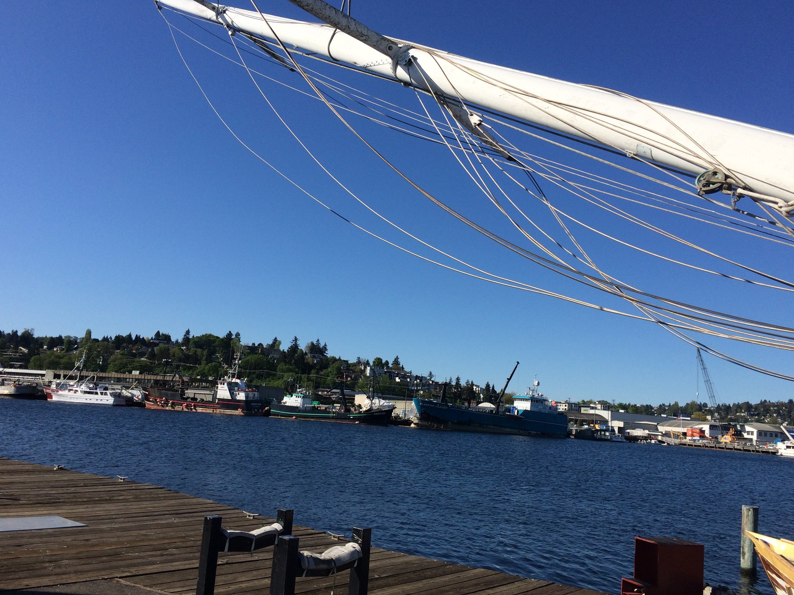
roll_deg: -2.9
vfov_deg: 46.8
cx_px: 392
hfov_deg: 60.0
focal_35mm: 30
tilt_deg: +12.1
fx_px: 688
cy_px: 290
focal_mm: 4.15
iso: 32
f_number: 2.2
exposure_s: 1/2740
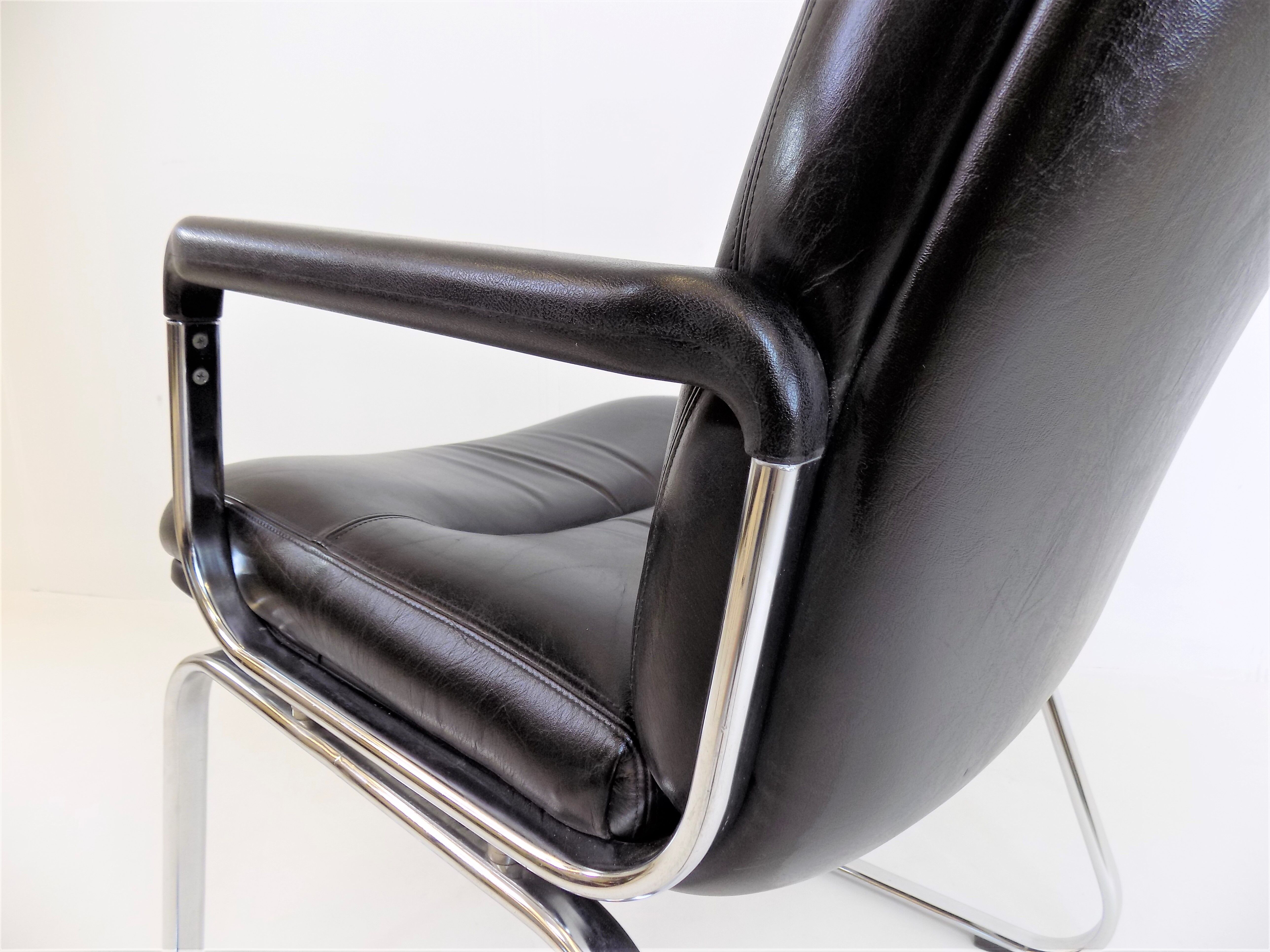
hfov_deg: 73.9
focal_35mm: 23
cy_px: 476
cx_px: 635
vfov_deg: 58.9
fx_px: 844
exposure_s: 1/30
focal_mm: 4
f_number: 3.1
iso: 80
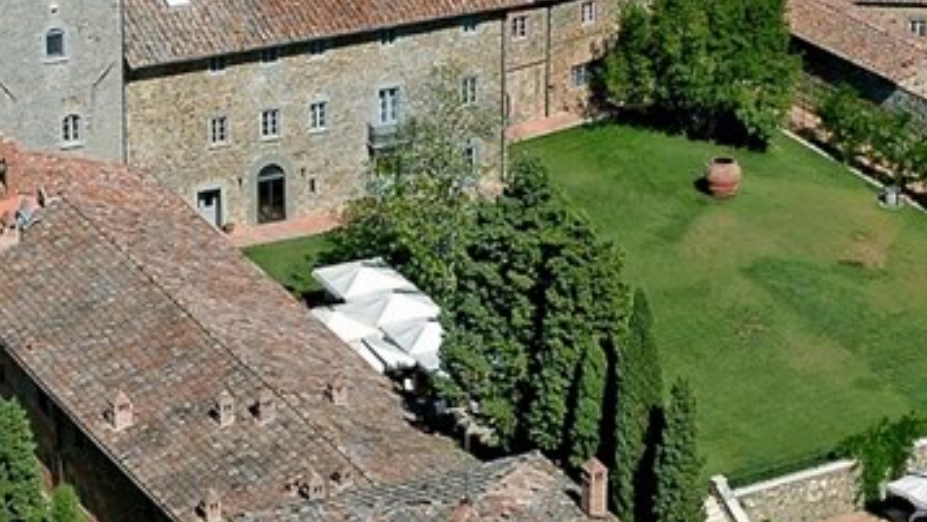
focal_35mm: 164
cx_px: 397
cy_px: 261
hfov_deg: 13.1
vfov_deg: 7.4
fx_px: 4026
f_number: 11
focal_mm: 31
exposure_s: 1/320
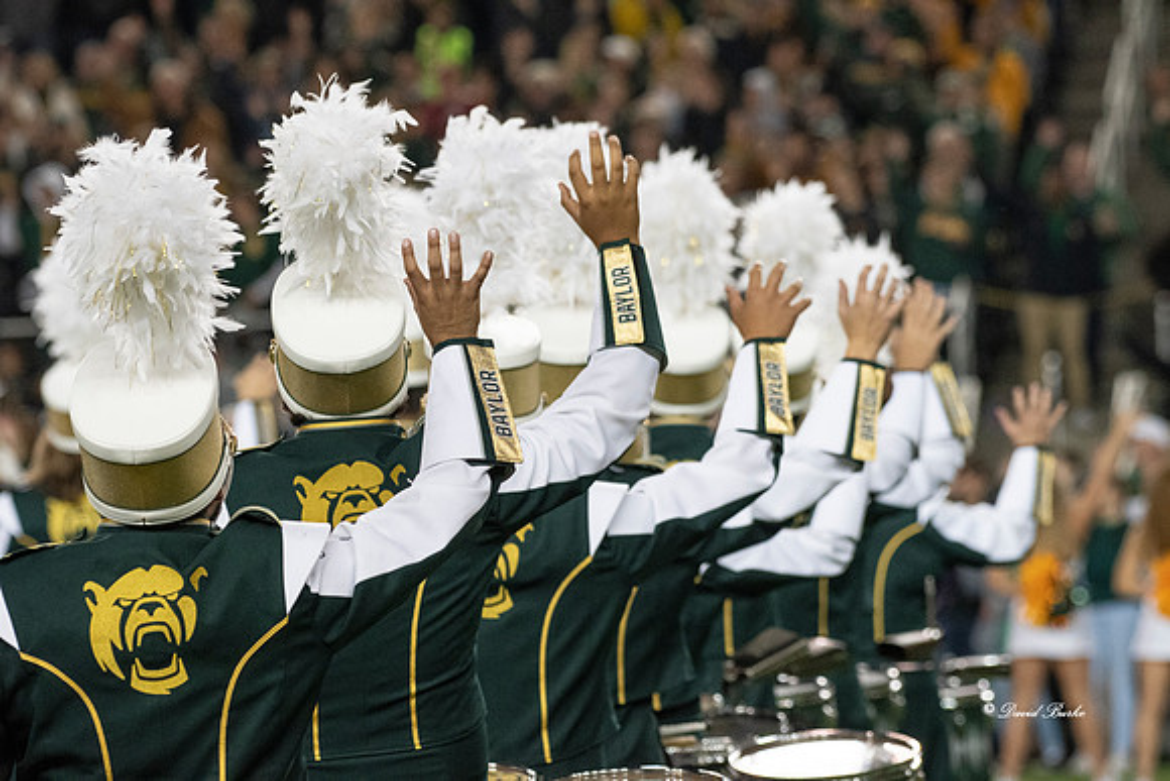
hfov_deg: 6.2
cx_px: 585
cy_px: 390
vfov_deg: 4.2
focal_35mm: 330
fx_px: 10727
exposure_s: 1/1000
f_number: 5.6
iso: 2200
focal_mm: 220
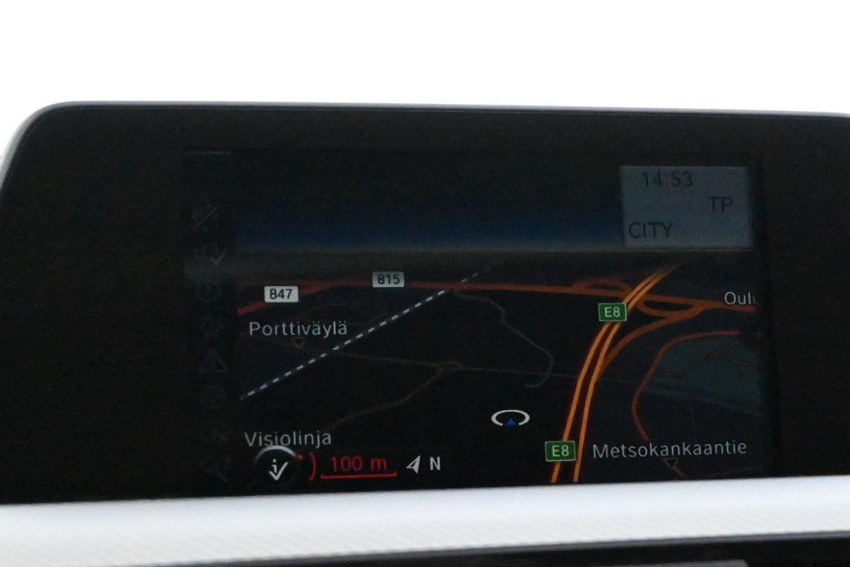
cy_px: 347
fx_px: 1906
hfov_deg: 25.1
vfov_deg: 16.9
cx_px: 487
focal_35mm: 81
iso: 20000
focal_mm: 37
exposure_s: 1/60
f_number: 5.3
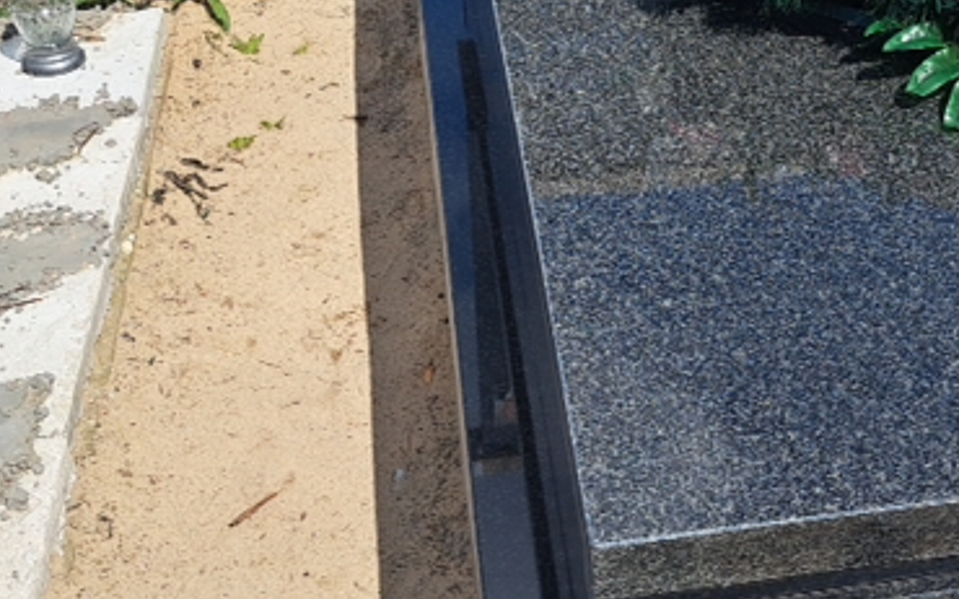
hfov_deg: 30.7
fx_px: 1724
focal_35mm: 66
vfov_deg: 19.5
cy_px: 127
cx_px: 692
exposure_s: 1/1792
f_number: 1.8
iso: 50
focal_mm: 5.23
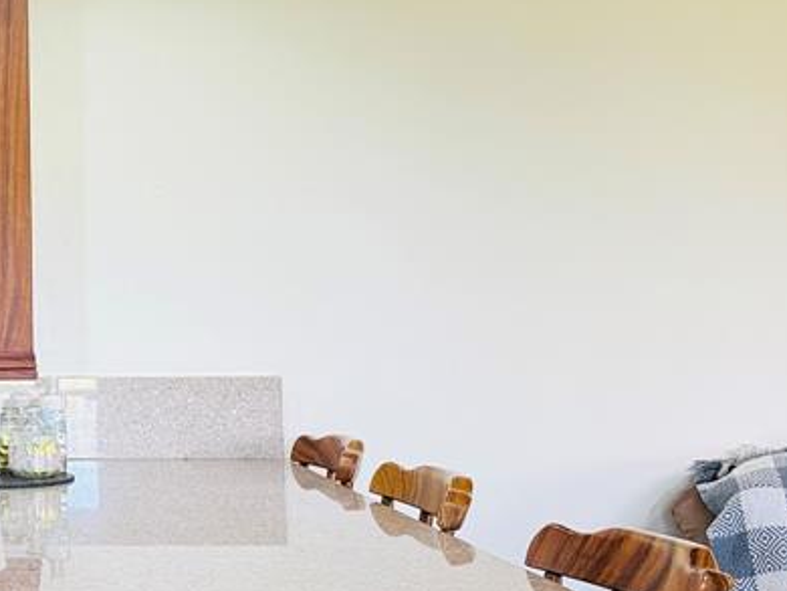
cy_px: 246
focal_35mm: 63
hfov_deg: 27.9
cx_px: -87
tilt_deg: +2.1
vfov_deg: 23.3
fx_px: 1433
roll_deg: +0.3
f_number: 1.78
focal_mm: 6.76
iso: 200
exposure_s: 1/108
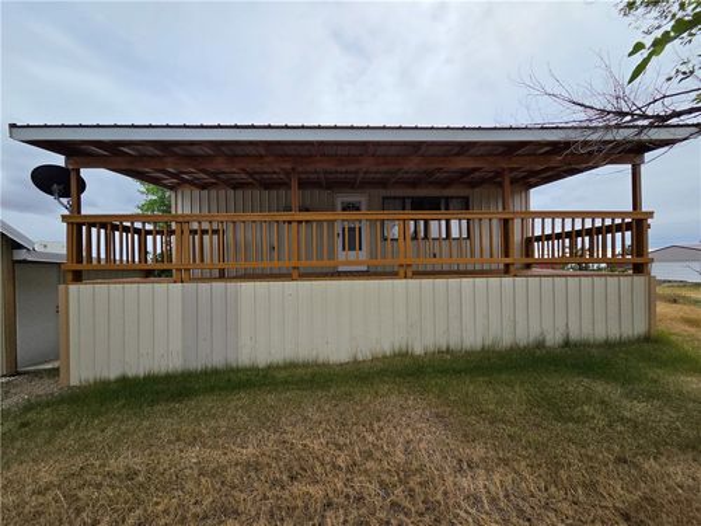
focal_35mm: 13
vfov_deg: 89.9
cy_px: 263
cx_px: 350
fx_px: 263
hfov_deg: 106.2
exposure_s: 1/7515
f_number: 2.2
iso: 100
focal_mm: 2.2
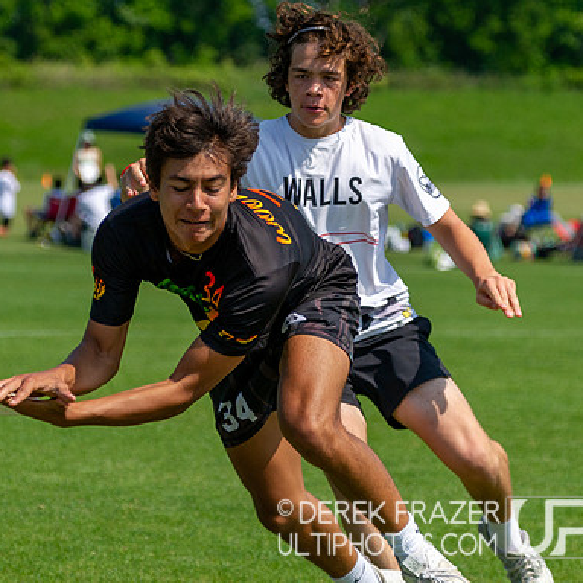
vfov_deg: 7.5
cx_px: 190
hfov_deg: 7.5
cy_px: 314
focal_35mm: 234
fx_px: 4459
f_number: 4
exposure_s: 1/3200
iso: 250
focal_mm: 116
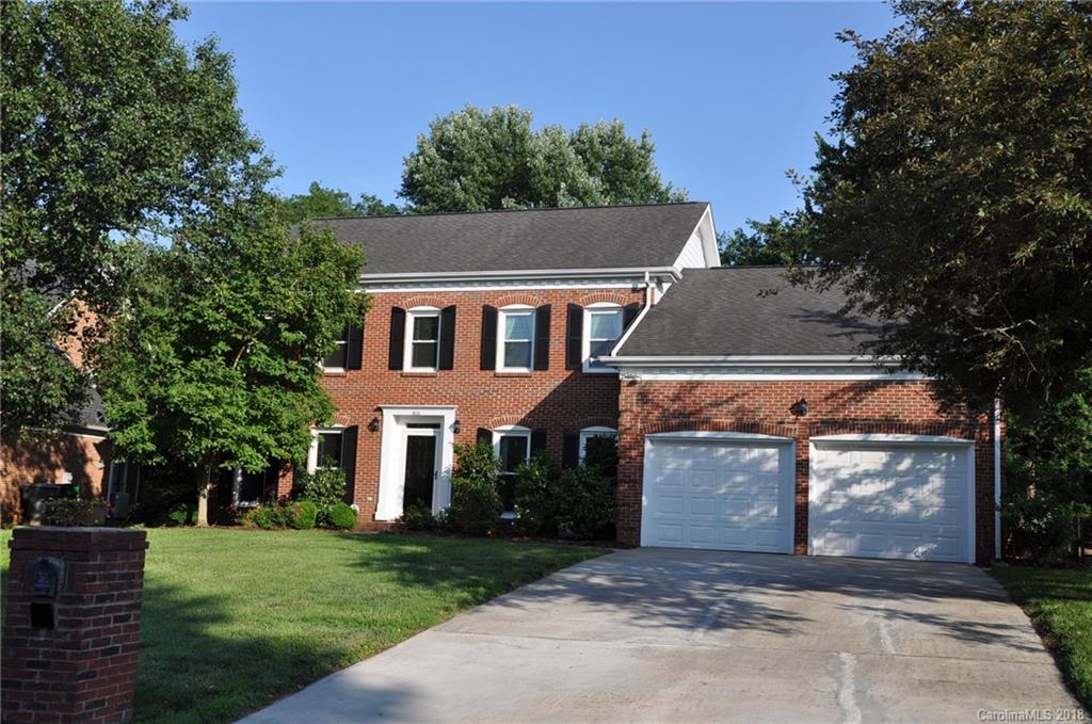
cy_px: 362
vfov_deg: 35.4
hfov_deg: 51.4
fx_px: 1136
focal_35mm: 38
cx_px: 546
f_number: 9
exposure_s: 1/320
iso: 200
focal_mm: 25
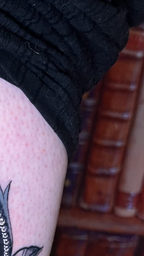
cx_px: -26
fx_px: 543
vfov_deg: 25.8
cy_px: 220
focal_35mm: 80
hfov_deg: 14.6
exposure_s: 1/60
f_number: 1.5
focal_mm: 5.7
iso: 250
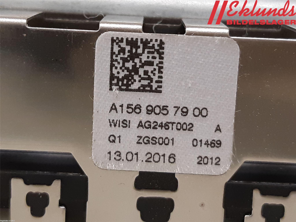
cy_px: 111
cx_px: 148
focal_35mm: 26
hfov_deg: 67.3
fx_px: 222
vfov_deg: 53.1
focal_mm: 3.93
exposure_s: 1/50
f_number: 1.7
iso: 200
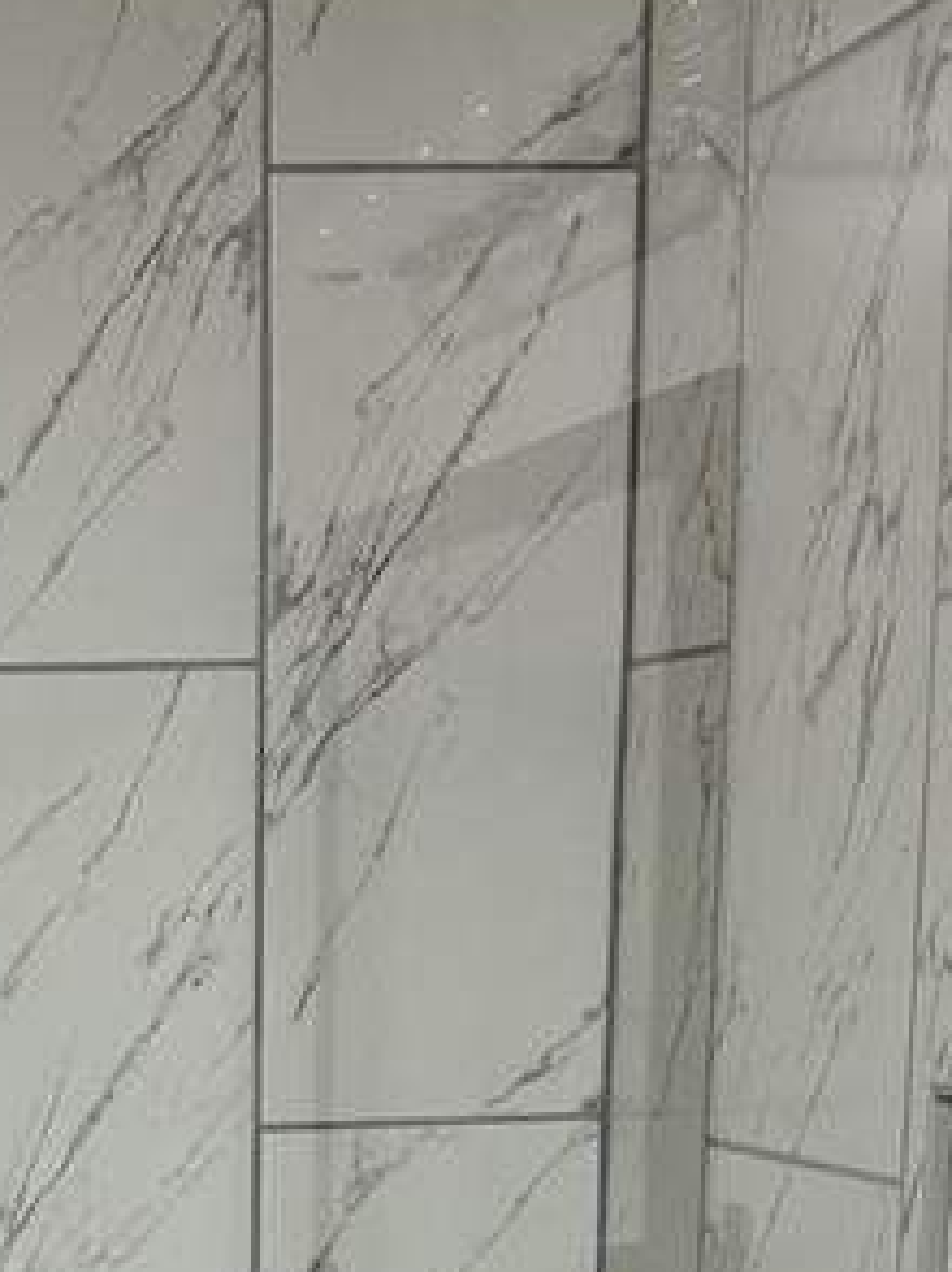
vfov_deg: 18.3
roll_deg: +1.5
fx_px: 3599
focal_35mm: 98
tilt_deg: -14.5
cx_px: -121
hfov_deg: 14.7
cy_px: 1787
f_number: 1.78
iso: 160
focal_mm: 6.76
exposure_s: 1/120
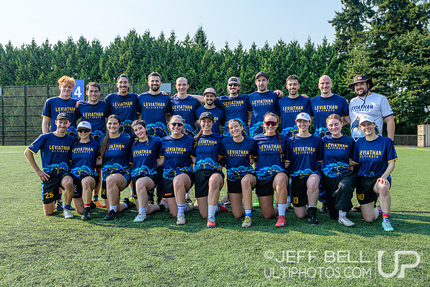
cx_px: 219
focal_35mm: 37
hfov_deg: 51.5
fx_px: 445
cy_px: 144
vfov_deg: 35.7
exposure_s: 1/320
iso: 100
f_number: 5.6
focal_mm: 35
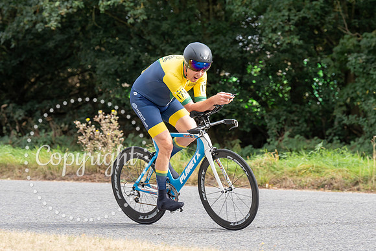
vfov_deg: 8.1
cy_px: 102
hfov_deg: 12.2
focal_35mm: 169
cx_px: 190
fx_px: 1766
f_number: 4
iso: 400
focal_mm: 116
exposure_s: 1/1000
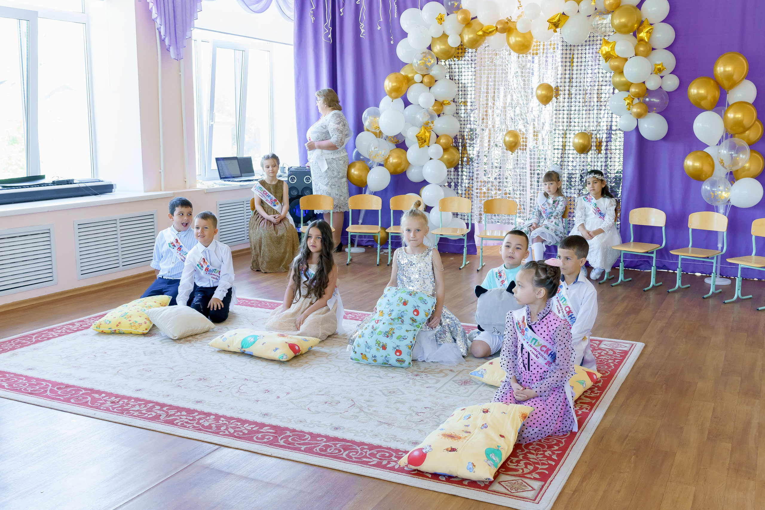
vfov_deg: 36.9
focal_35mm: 36
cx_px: 390
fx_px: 764
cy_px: 253
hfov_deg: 53.2
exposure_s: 1/160
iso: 2500
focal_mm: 35
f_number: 5
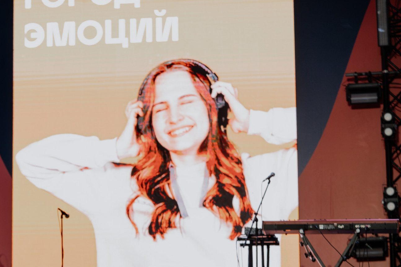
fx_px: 1582
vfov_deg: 9.7
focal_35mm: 142
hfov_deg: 14.3
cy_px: 148
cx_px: 25
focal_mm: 72
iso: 640
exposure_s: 1/400
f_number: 2.8
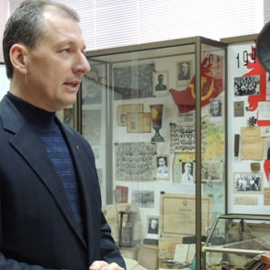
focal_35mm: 77
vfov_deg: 22.3
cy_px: 190
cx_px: 95
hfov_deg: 22.4
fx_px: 679
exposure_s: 1/15
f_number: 3.3
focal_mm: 7.1
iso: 400
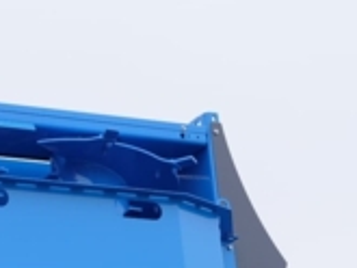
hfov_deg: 10.2
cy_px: 443
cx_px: -65
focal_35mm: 190
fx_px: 1961
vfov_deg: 7.6
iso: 200
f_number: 4.5
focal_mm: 28
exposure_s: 1/125
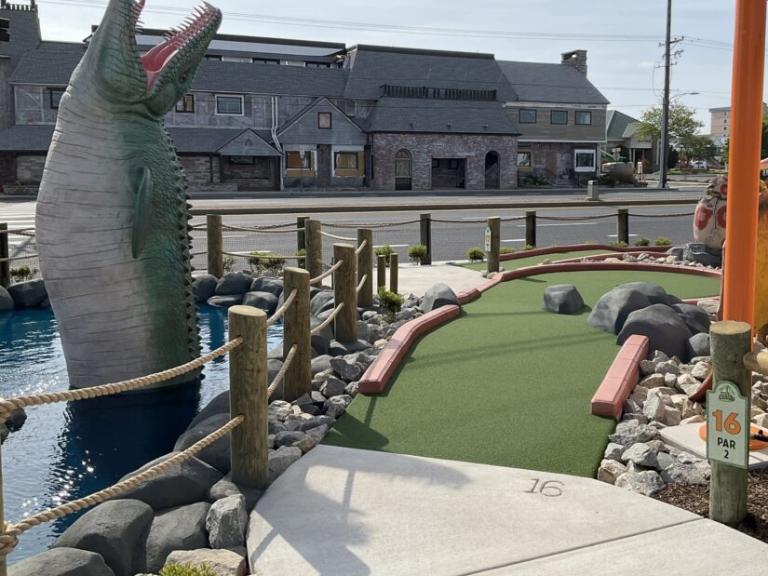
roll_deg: +0.4
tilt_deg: -4.4
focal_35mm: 36
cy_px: 234
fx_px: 799
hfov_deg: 51.0
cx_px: 462
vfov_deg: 39.5
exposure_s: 1/2959
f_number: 1.8
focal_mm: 3
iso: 16
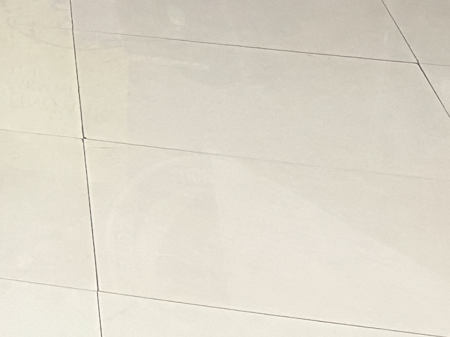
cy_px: -525
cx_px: -710
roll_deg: +1.0
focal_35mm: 151
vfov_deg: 8.7
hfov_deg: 10.7
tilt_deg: -2.5
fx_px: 1963
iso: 250
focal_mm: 5.96
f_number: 1.6
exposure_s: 1/50
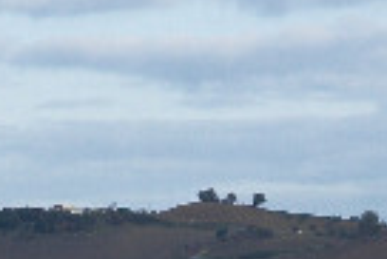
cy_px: 623
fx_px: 5868
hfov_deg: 3.8
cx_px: 285
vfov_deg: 2.5
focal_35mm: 545
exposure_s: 1/320
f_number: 8
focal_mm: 55
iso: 200
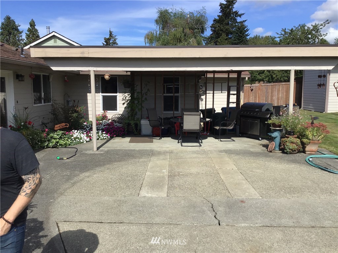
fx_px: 303
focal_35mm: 31
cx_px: 169
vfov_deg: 45.4
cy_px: 126
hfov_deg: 58.4
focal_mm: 3.3
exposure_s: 1/1314
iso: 25
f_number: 2.4
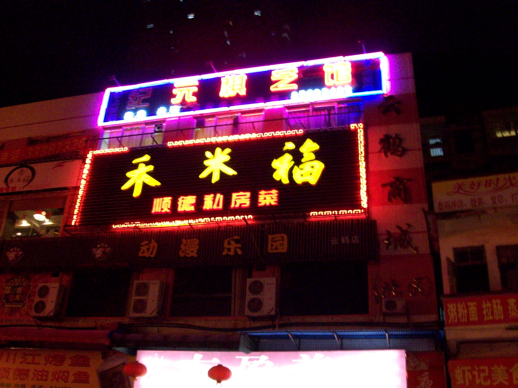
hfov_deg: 54.0
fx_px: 509
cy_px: 194
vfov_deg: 41.8
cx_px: 259
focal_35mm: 34
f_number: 2.8
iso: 282
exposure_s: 1/8
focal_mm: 5.7
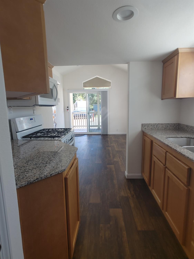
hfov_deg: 71.6
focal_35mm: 18
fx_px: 135
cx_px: 97
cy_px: 130
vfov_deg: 87.8
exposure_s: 1/60
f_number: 1.9
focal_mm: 1.78
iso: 50
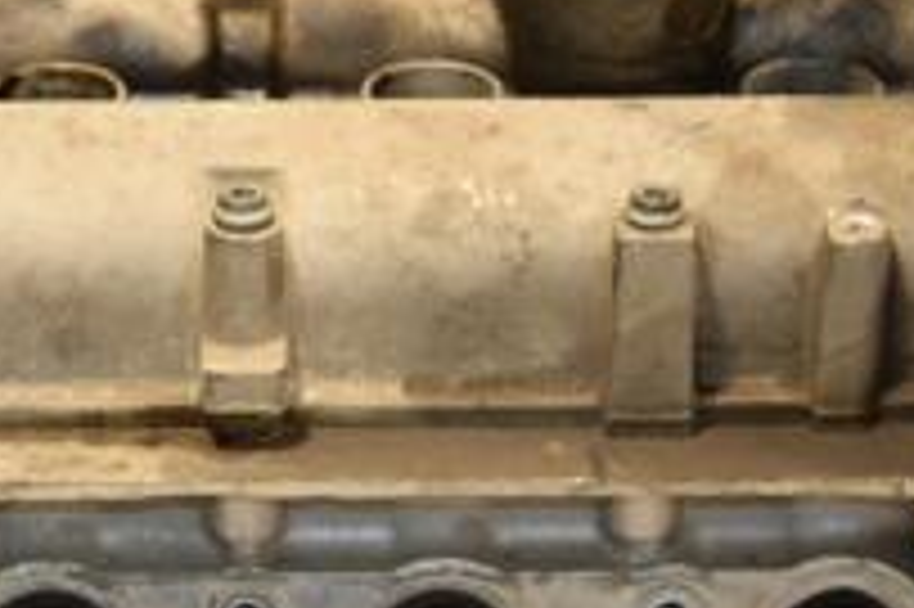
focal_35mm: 186
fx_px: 4718
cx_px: 234
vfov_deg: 7.4
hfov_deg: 11.0
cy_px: 333
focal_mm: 42
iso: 800
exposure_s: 1/125
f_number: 4.8
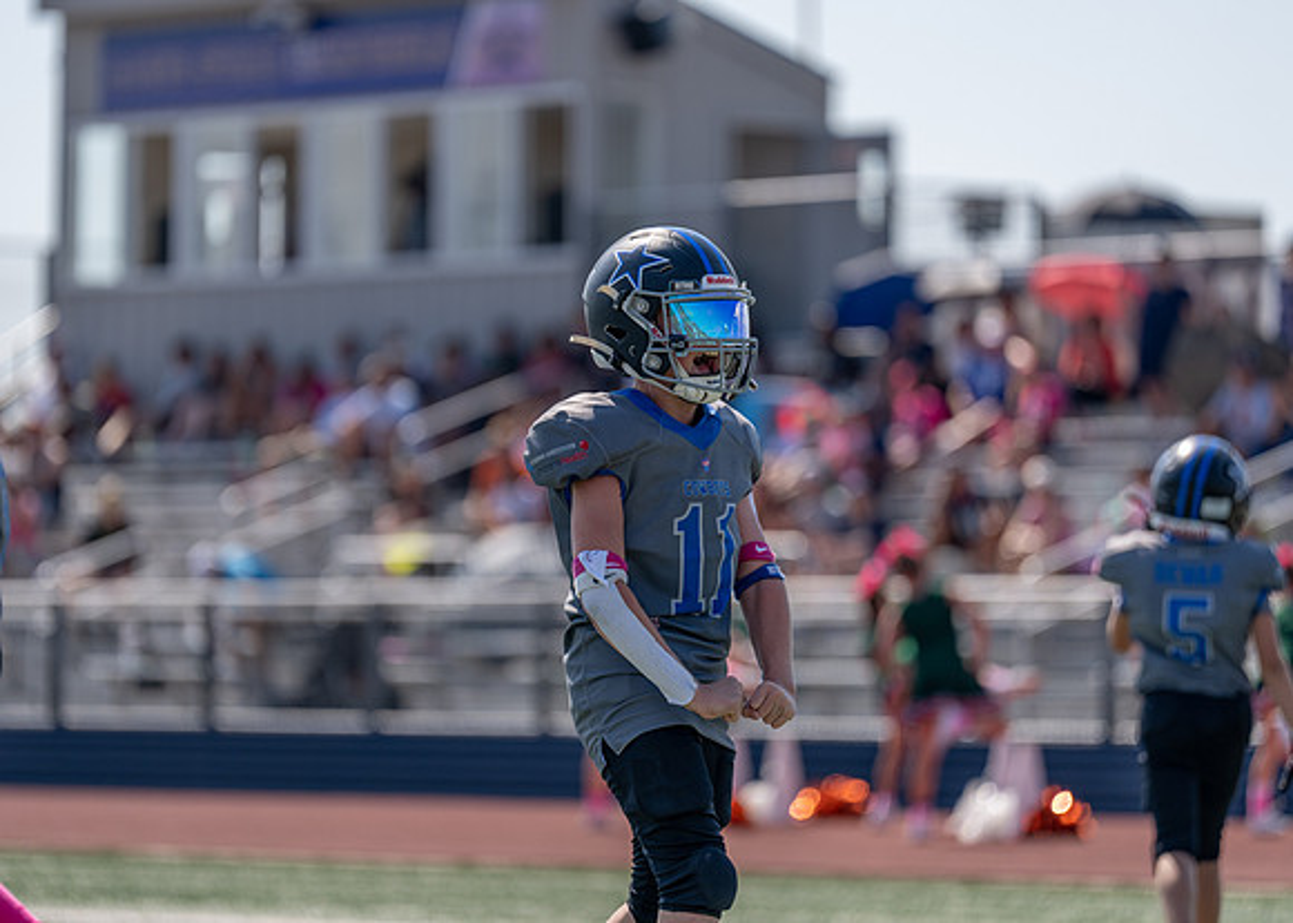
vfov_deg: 6.4
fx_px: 8250
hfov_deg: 9.0
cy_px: 450
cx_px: 611
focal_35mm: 225
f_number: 2.8
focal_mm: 200
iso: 100
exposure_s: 1/2000
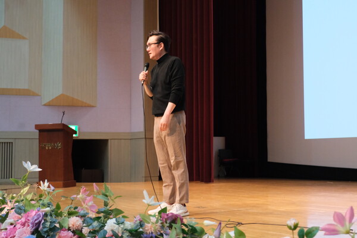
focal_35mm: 50
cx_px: 178
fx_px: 496
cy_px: 119
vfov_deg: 27.0
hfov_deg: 39.6
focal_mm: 33
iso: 6400
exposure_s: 1/45
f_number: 6.3
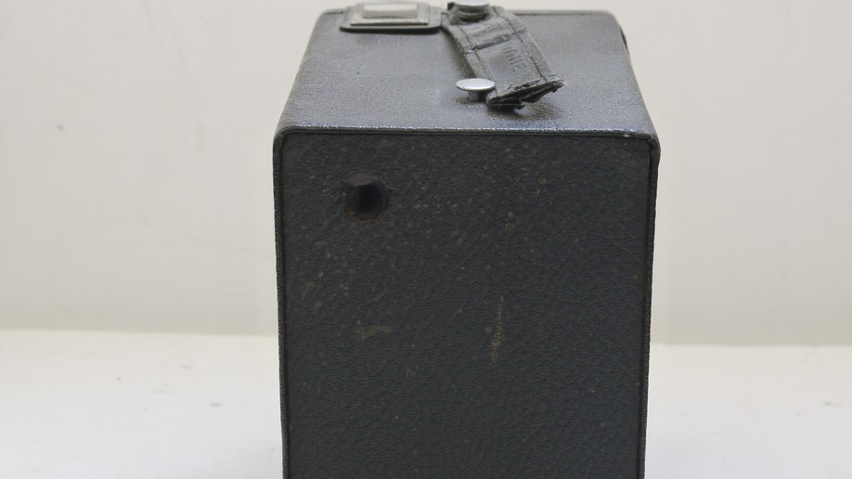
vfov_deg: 12.8
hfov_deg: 22.7
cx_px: 480
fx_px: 2123
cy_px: 354
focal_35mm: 94
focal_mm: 33
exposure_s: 1/6
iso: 400
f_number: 10
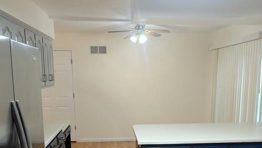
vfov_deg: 30.2
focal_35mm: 38
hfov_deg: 52.8
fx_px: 264
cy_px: 127
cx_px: 133
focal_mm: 4.69
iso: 200
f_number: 1.8
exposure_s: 1/60
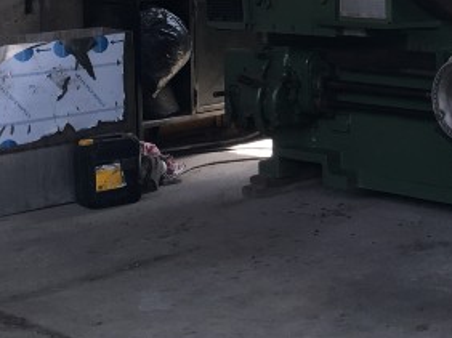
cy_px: -42
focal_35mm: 103
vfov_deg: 14.0
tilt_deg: -1.2
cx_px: 635
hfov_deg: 17.5
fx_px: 1344
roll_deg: +2.3
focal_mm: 4.15
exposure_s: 1/100
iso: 25
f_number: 2.2
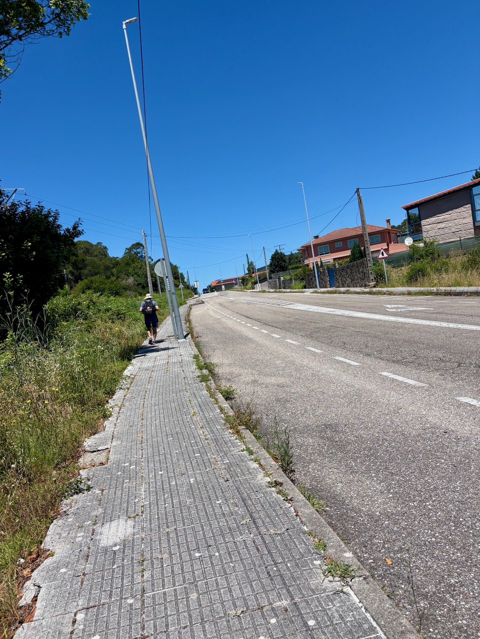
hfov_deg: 51.4
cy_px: 321
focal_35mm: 27
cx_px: 233
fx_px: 499
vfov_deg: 65.3
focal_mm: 5.96
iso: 50
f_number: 1.6
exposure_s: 1/4950
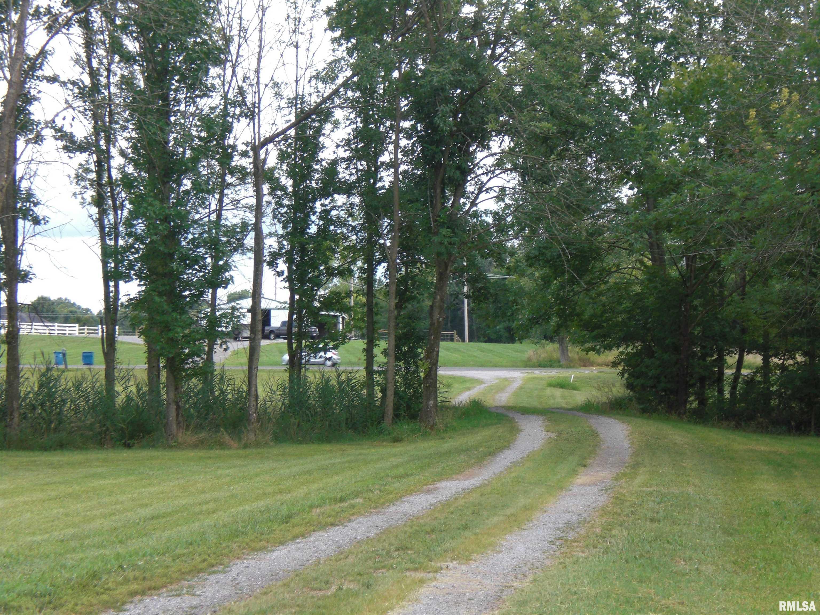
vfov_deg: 17.0
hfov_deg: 22.5
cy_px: 308
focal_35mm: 87
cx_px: 410
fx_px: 2061
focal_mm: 14.49
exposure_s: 1/160
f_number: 5
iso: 100
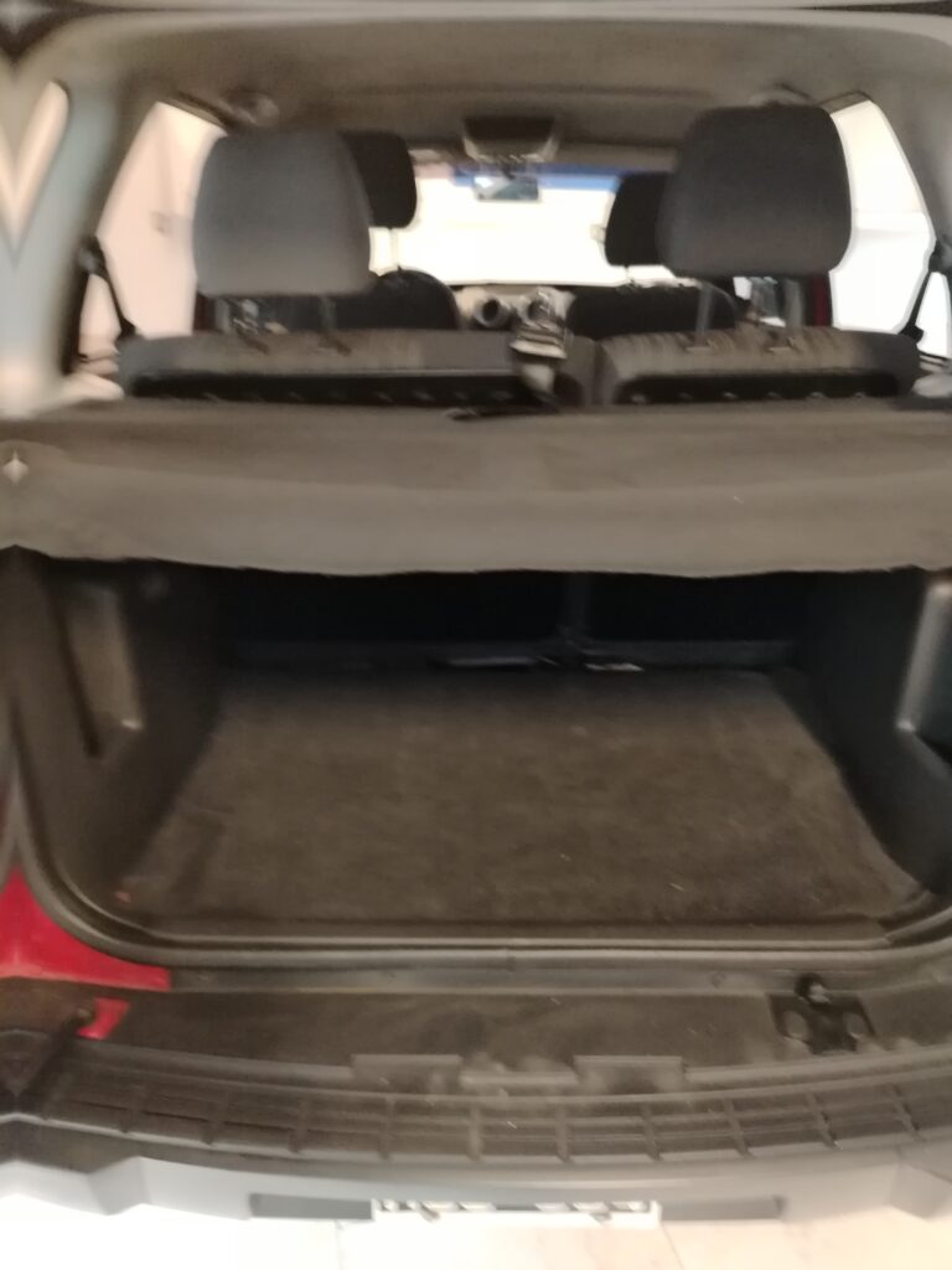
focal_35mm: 24
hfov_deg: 56.8
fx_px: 880
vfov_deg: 71.6
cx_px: 476
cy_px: 635
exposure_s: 1/20
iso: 2803
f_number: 1.75
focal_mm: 5.25
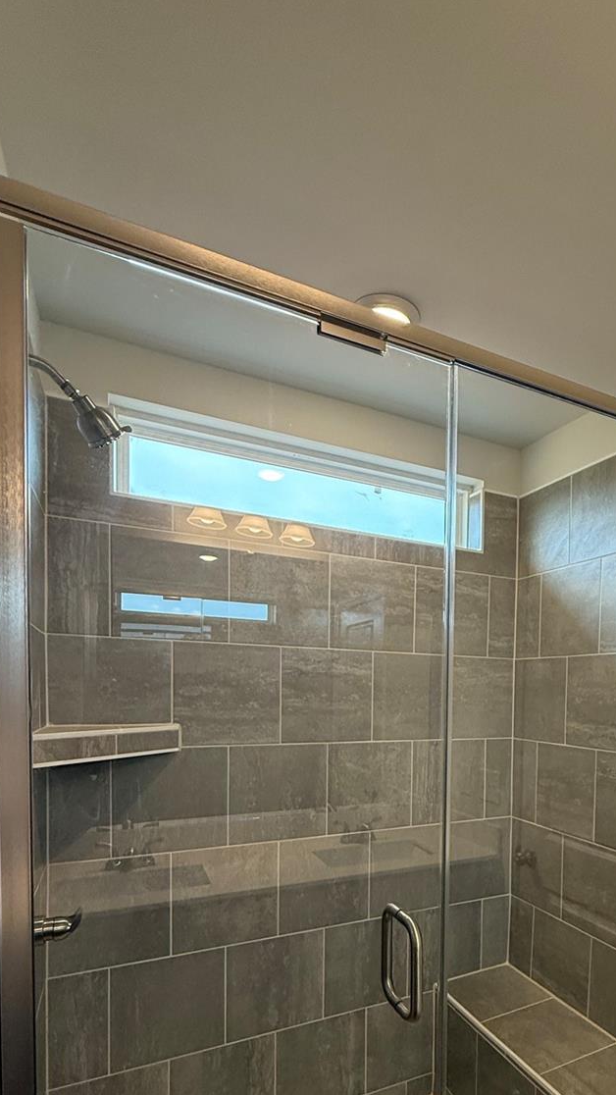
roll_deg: -1.4
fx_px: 610
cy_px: 719
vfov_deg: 81.4
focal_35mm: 21
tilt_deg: -2.3
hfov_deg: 51.5
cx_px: 457
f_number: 2.2
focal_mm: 2.22
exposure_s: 1/120
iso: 200
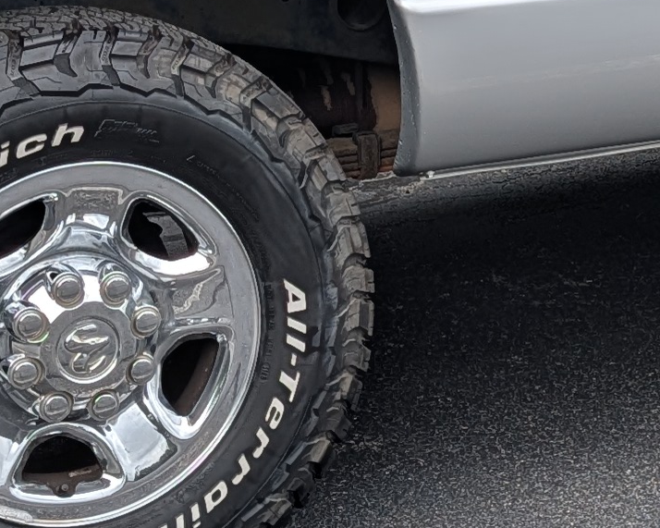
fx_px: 2617
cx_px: 608
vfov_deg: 11.3
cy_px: -117
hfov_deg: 14.2
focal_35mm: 134
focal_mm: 6.9
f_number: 1.68
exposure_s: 1/487
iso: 28
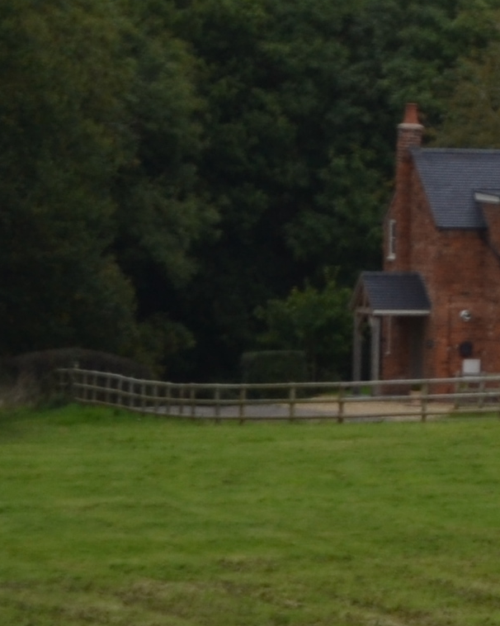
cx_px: 1785
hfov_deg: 3.2
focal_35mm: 471
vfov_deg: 4.1
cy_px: 261
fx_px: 8713
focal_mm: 55
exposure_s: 1/125
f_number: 5.6
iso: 100
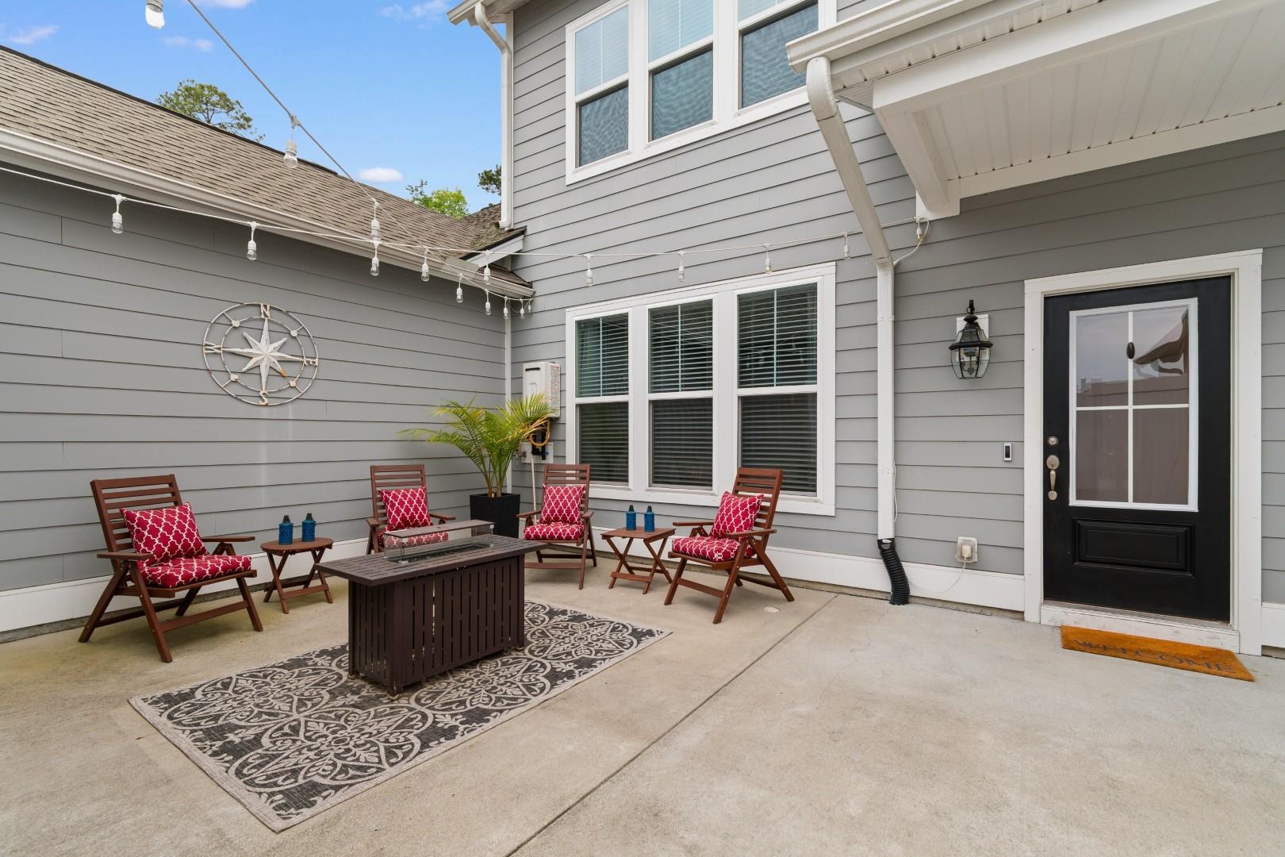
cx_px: 642
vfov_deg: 77.3
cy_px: 428
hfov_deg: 100.4
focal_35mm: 15
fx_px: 535
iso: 100
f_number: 5.6
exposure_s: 1/125
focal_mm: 10
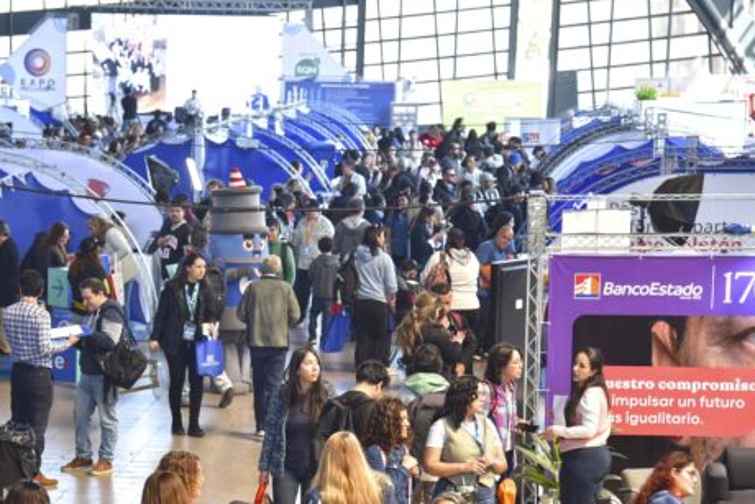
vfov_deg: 10.0
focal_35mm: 137
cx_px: 200
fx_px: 2874
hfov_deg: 14.9
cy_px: 413
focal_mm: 82
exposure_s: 1/160
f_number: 4
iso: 800
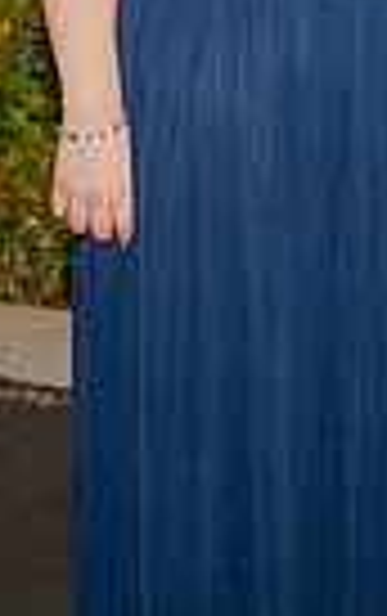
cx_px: 724
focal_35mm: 168
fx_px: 2826
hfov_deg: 7.6
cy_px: -119
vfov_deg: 12.2
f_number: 4
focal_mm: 39
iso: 1250
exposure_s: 1/200
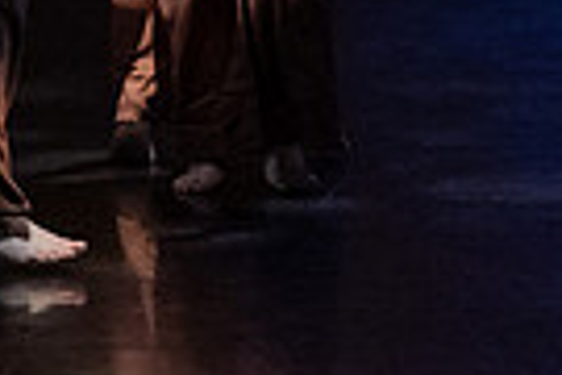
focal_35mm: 287
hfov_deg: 7.2
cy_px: -396
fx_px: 4480
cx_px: 116
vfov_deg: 4.7
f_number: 3.5
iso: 4000
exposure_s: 1/400
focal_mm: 53
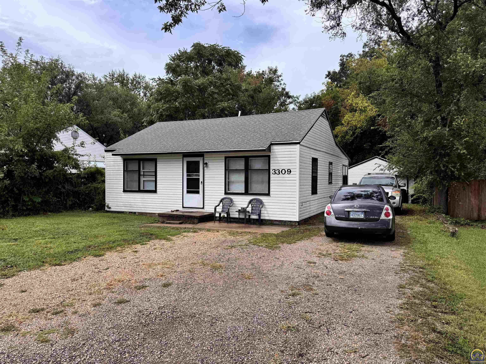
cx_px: 243
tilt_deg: -0.1
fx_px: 337
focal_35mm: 24
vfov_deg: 56.8
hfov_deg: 71.6
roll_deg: +0.0
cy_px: 182
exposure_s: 1/3096
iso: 80
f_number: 1.78
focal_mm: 6.76
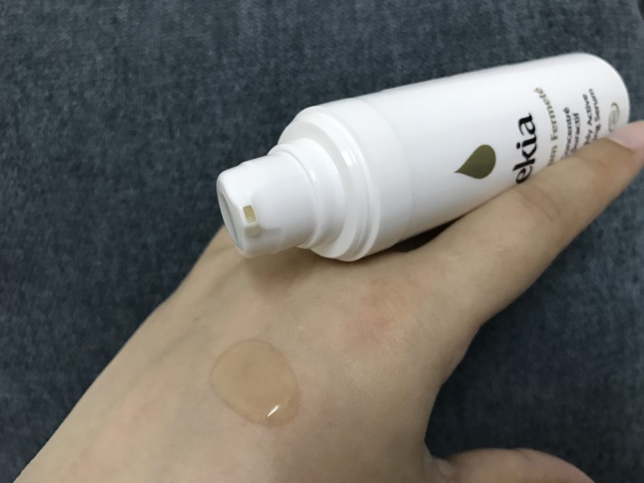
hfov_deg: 63.4
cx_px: 322
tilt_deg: -36.7
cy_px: 242
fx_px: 521
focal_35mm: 28
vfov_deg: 49.7
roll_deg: +21.2
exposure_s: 1/15
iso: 64
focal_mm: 3.99
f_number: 1.8
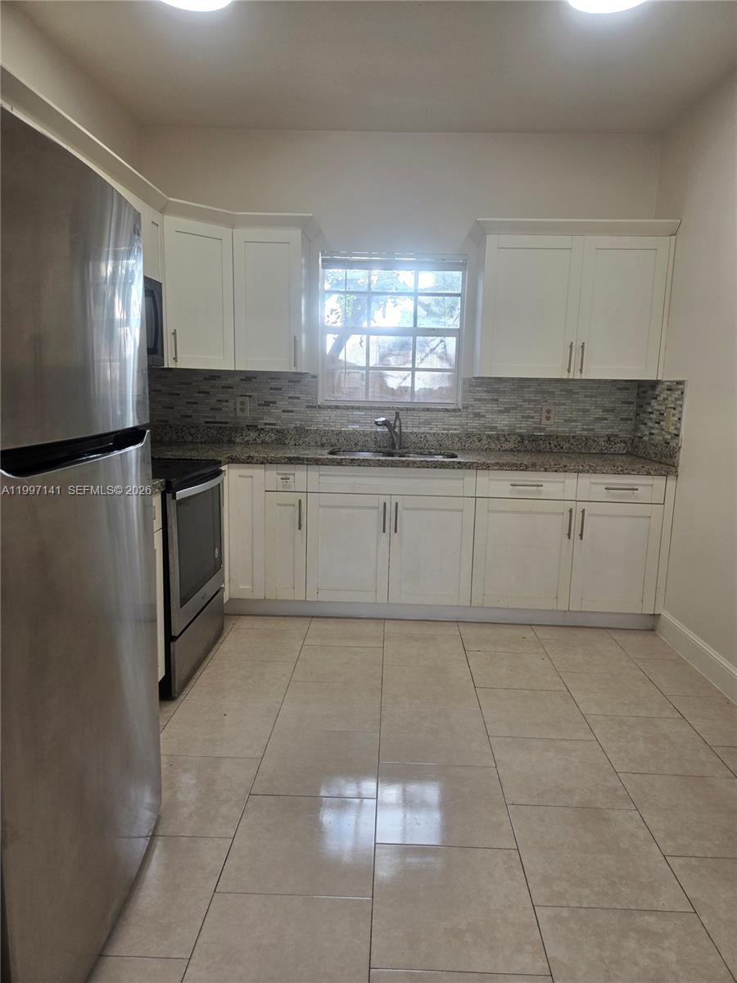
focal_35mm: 23
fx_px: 653
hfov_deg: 58.9
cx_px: 368
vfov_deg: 73.9
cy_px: 492
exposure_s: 1/120
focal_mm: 5.4
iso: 40
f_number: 1.8
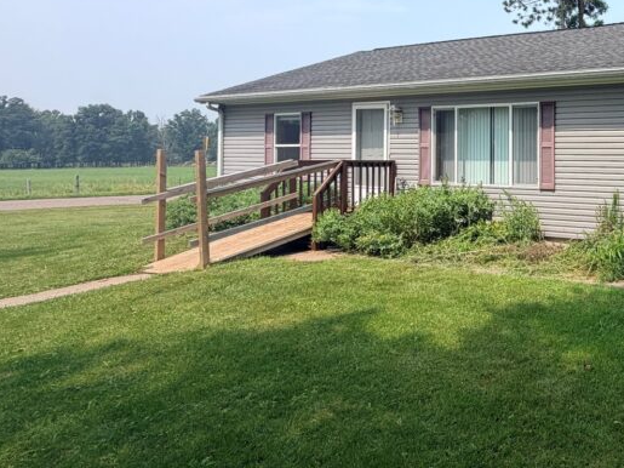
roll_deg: +0.5
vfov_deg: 47.0
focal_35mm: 29
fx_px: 523
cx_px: 620
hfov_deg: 50.3
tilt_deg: -0.7
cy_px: 138
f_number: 2.2
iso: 25
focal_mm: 2.22
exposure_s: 1/770
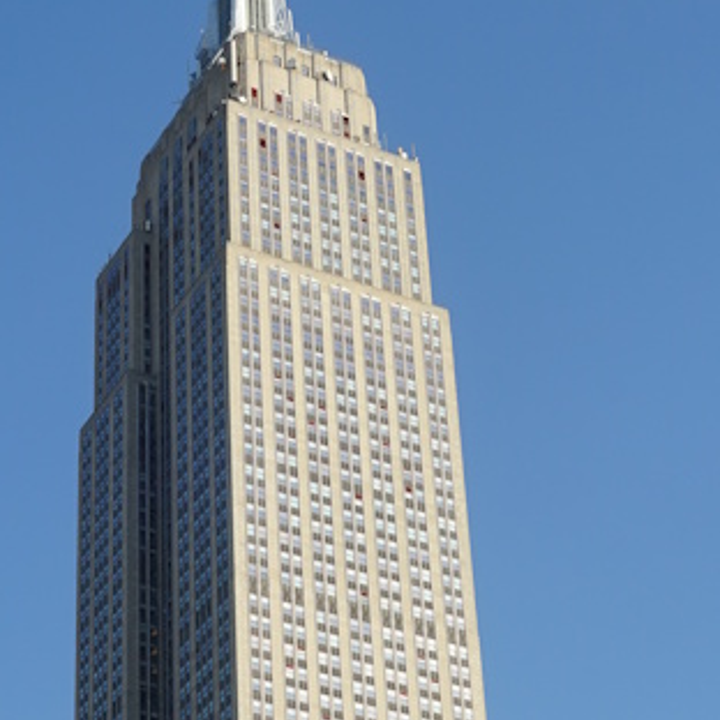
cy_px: 467
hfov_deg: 16.1
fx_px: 2541
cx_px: 265
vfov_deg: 16.1
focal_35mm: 108
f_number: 11
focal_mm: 32
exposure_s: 1/125
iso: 100
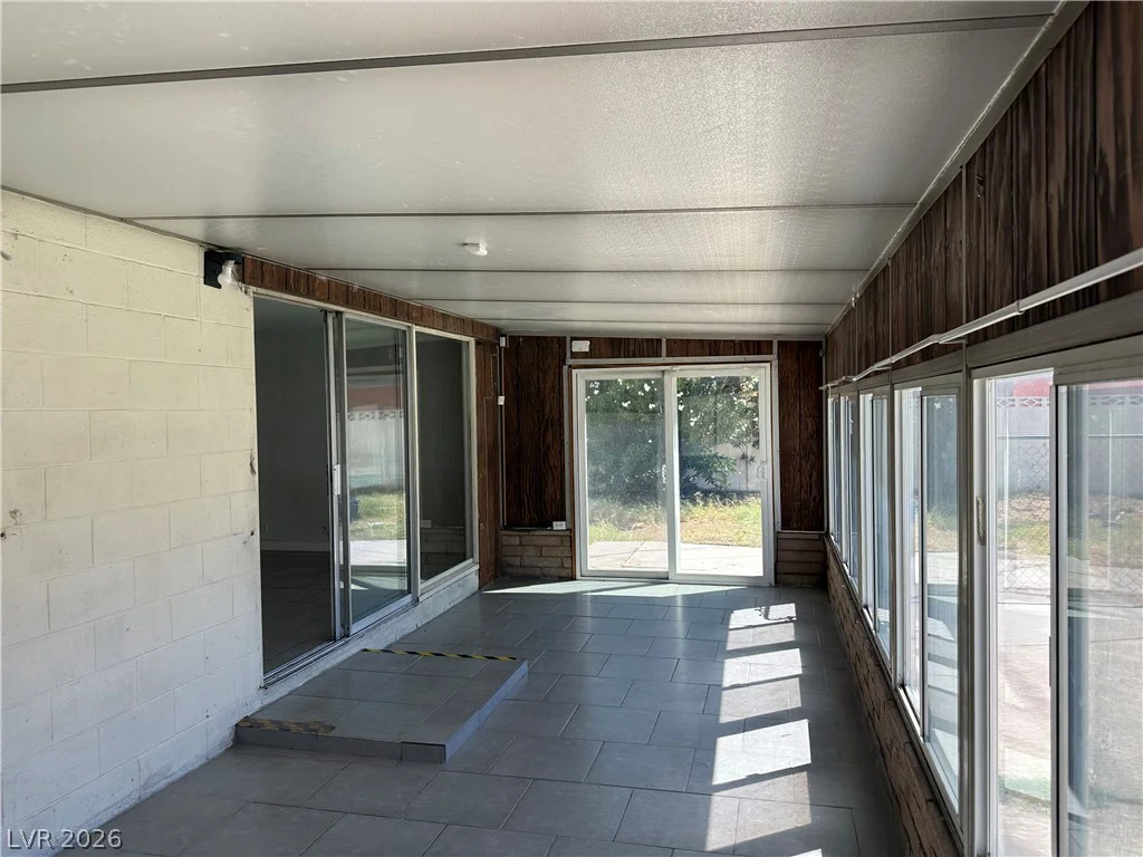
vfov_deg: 56.8
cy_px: 428
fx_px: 792
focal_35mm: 24
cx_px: 572
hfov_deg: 71.6
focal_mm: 6.86
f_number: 1.78
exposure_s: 1/785
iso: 80
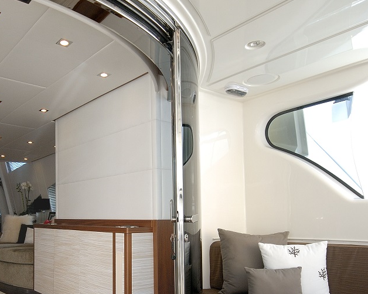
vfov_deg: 41.6
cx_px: 119
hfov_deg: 50.6
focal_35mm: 35
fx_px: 380
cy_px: 203
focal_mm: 13
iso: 100
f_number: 9
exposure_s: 1/50
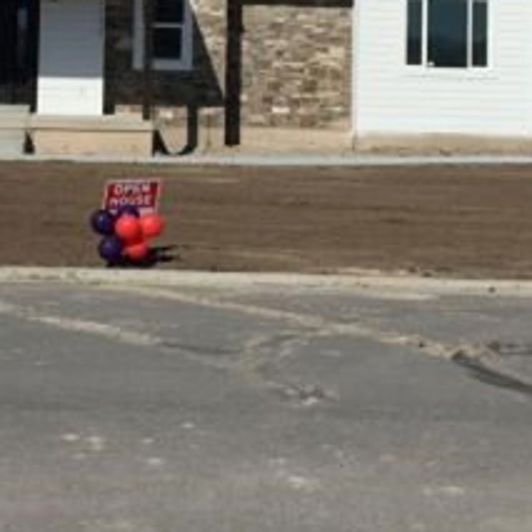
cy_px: 25
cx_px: 140
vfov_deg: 21.8
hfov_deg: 22.3
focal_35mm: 77
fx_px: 1339
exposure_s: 1/6623
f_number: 2.2
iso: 32
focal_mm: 4.15
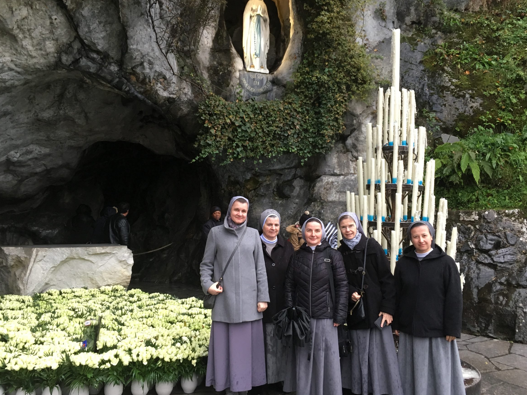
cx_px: 264
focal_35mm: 32
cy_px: 187
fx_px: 487
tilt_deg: +3.7
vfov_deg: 44.1
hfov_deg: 56.8
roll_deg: +0.2
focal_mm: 4.15
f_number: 2.2
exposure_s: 1/33
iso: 125
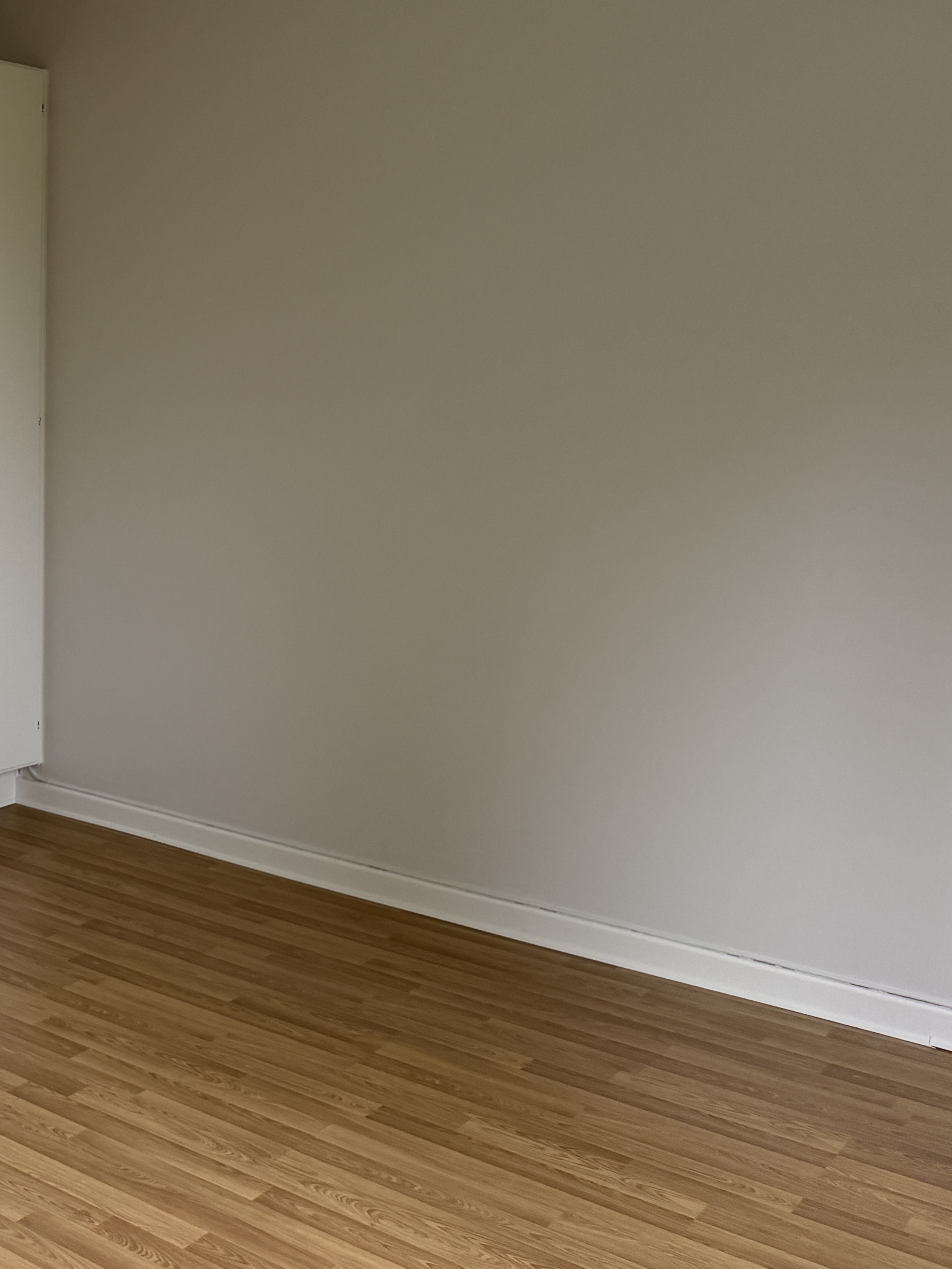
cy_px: 472
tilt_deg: -3.3
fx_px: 1503
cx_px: -110
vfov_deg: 45.4
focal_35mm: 41
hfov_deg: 31.0
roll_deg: +0.3
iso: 200
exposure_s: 1/68
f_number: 1.78
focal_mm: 6.76
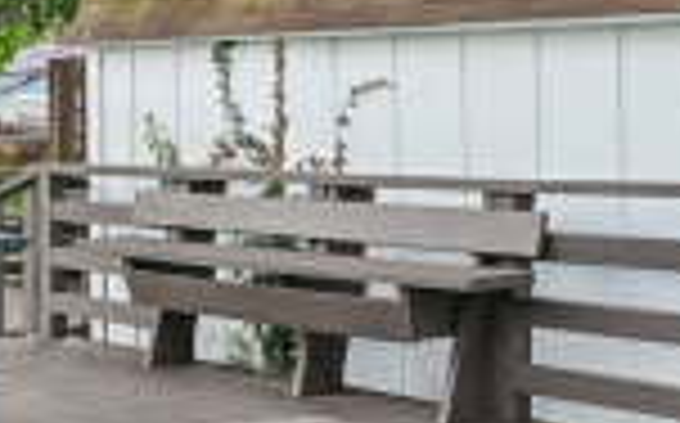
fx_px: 1639
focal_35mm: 89
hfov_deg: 21.6
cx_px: -158
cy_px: 117
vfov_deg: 14.7
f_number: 8
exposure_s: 1/30
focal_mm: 17.5
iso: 100
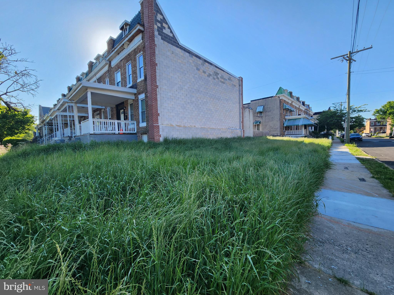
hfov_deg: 106.2
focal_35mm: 13
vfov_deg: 89.9
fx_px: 148
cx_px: 197
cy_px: 148
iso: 50
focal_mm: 2.2
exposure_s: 1/765
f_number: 2.2
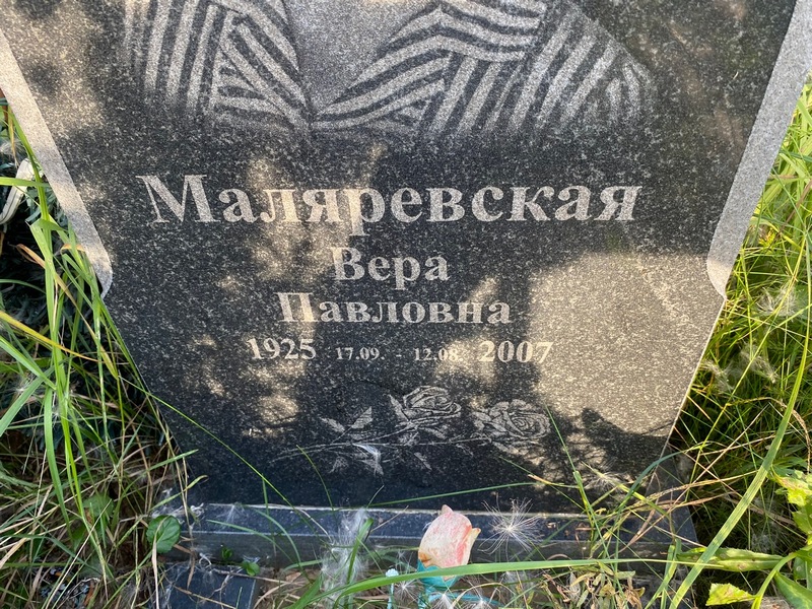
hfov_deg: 67.3
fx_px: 610
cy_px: 304
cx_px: 406
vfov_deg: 53.1
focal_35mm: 26
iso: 50
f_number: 1.8
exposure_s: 1/122
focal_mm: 4.25
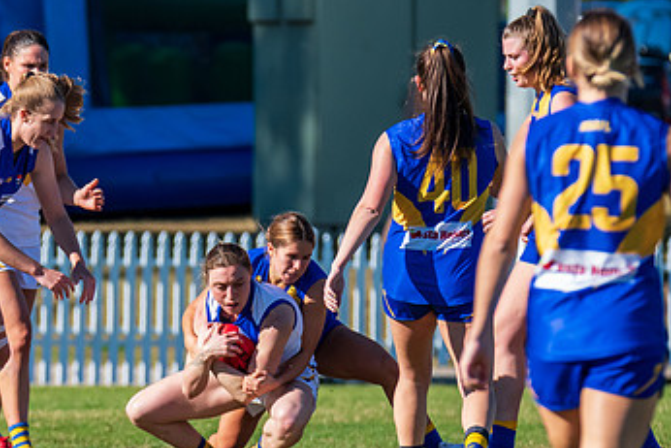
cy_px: 319
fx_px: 17061
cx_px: 145
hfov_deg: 2.3
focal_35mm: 915
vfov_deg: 1.5
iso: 800
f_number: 7.1
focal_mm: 350
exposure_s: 1/2000
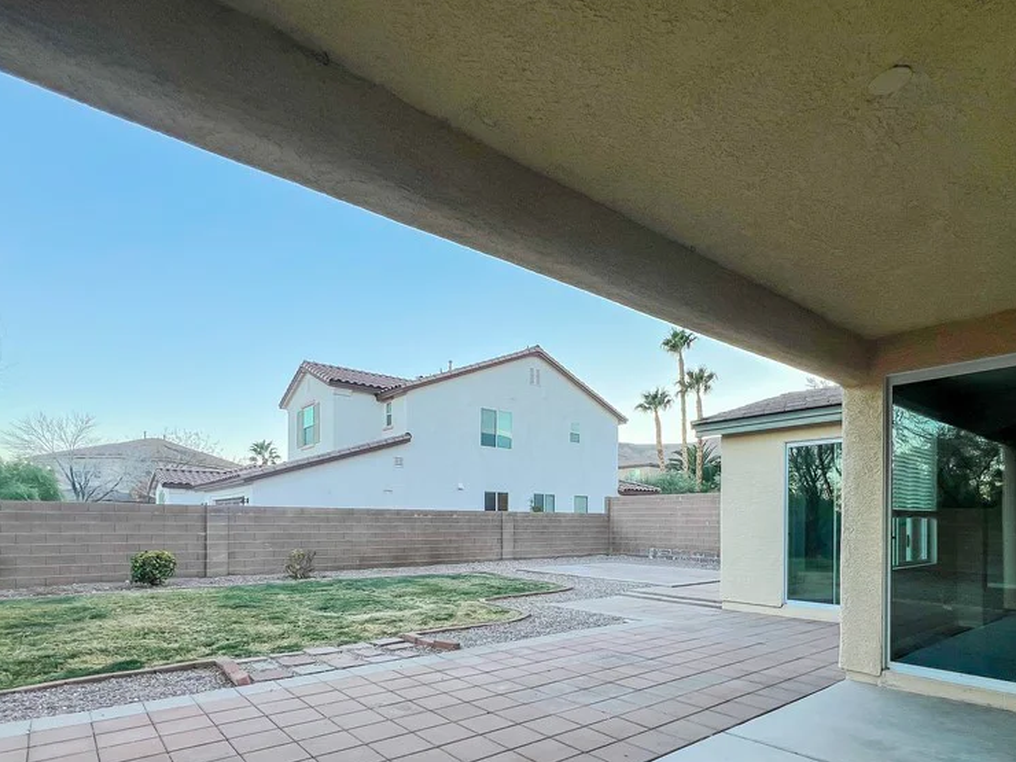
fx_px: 528
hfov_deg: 87.7
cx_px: 535
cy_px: 516
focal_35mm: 18
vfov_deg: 69.3
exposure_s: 1/240
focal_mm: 1.57
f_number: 1.8
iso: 32
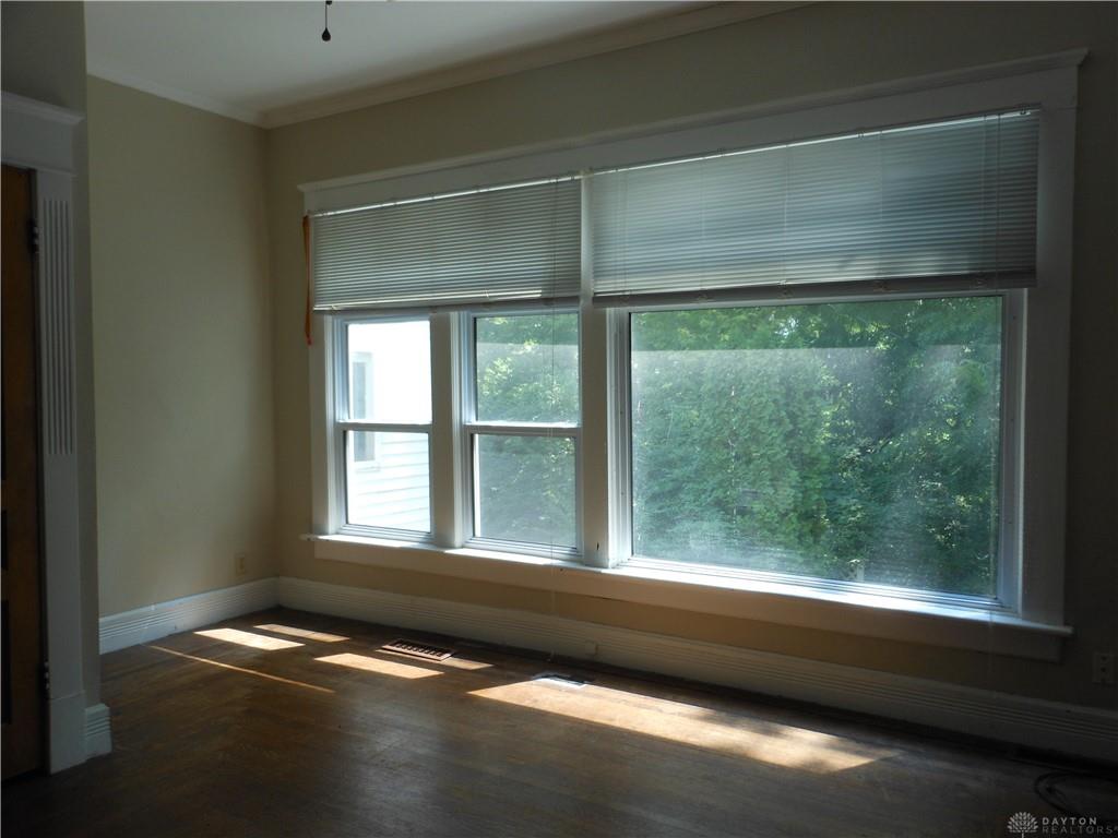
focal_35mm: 28
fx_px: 904
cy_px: 419
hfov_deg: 63.4
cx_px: 559
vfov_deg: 49.7
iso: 80
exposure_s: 1/60
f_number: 3.7
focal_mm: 5
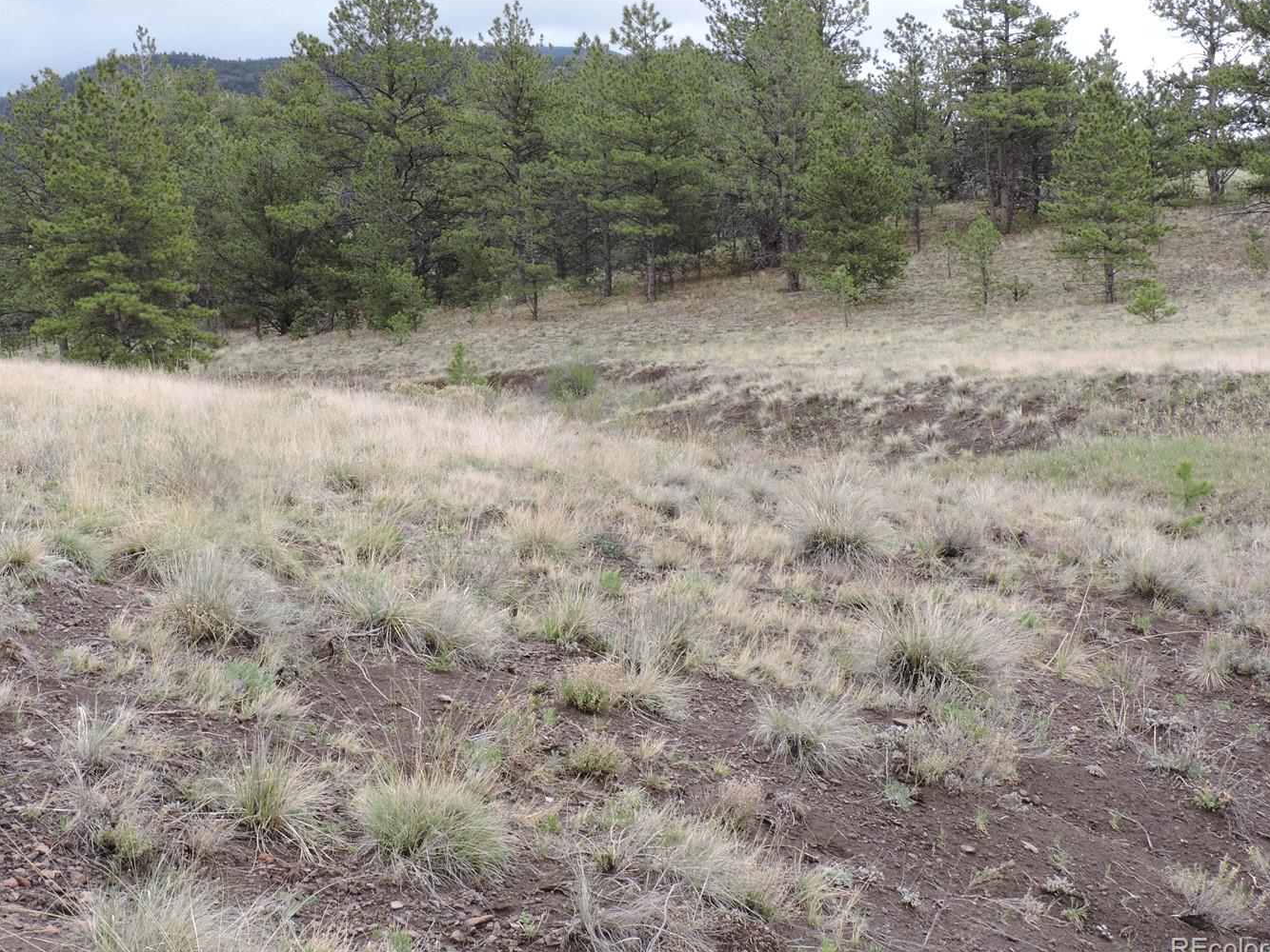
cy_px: 397
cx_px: 563
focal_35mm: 66
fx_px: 2422
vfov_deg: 22.2
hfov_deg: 29.4
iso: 100
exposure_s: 1/60
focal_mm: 9.8
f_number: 5.8
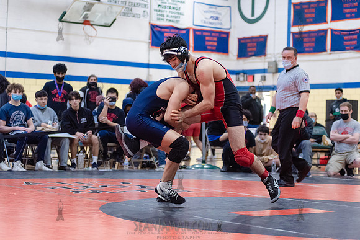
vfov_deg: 17.1
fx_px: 800
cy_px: 120
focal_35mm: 80
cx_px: 180
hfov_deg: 25.4
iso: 4000
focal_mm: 80
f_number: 3.5
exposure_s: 1/400
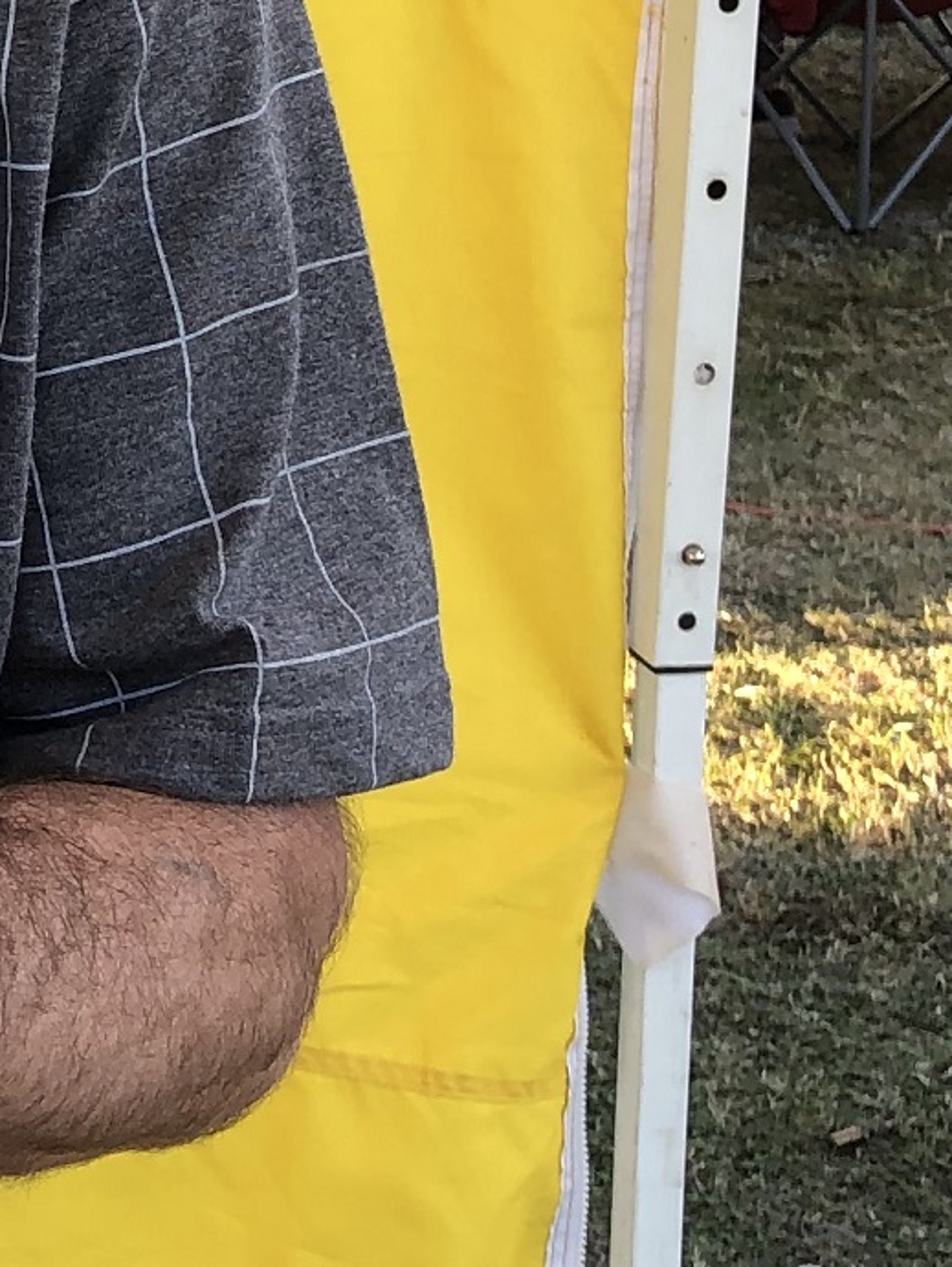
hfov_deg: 12.4
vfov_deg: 17.6
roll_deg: +0.3
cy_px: -88
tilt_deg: -9.5
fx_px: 3957
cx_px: -818
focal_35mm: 108
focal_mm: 4
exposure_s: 1/120
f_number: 1.8
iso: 32
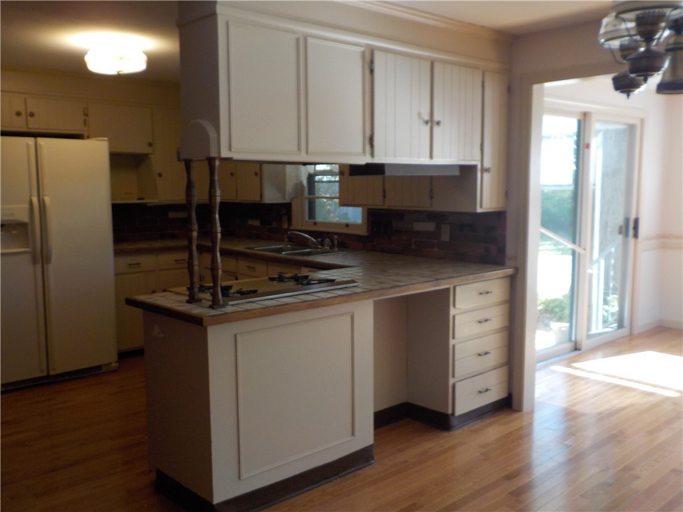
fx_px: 592
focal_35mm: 30
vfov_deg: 46.8
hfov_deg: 60.0
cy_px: 256
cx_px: 342
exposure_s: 1/50
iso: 125
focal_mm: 4.1
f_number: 3.3
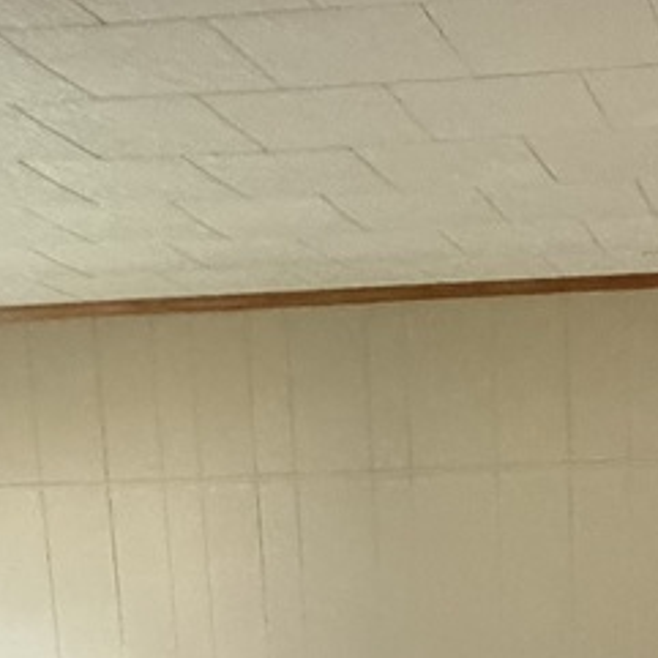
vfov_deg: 18.2
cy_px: 1201
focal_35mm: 74
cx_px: 677
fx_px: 1591
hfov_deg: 22.4
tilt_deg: -14.6
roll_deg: +2.6
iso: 640
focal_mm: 2.22
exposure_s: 1/60
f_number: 2.2
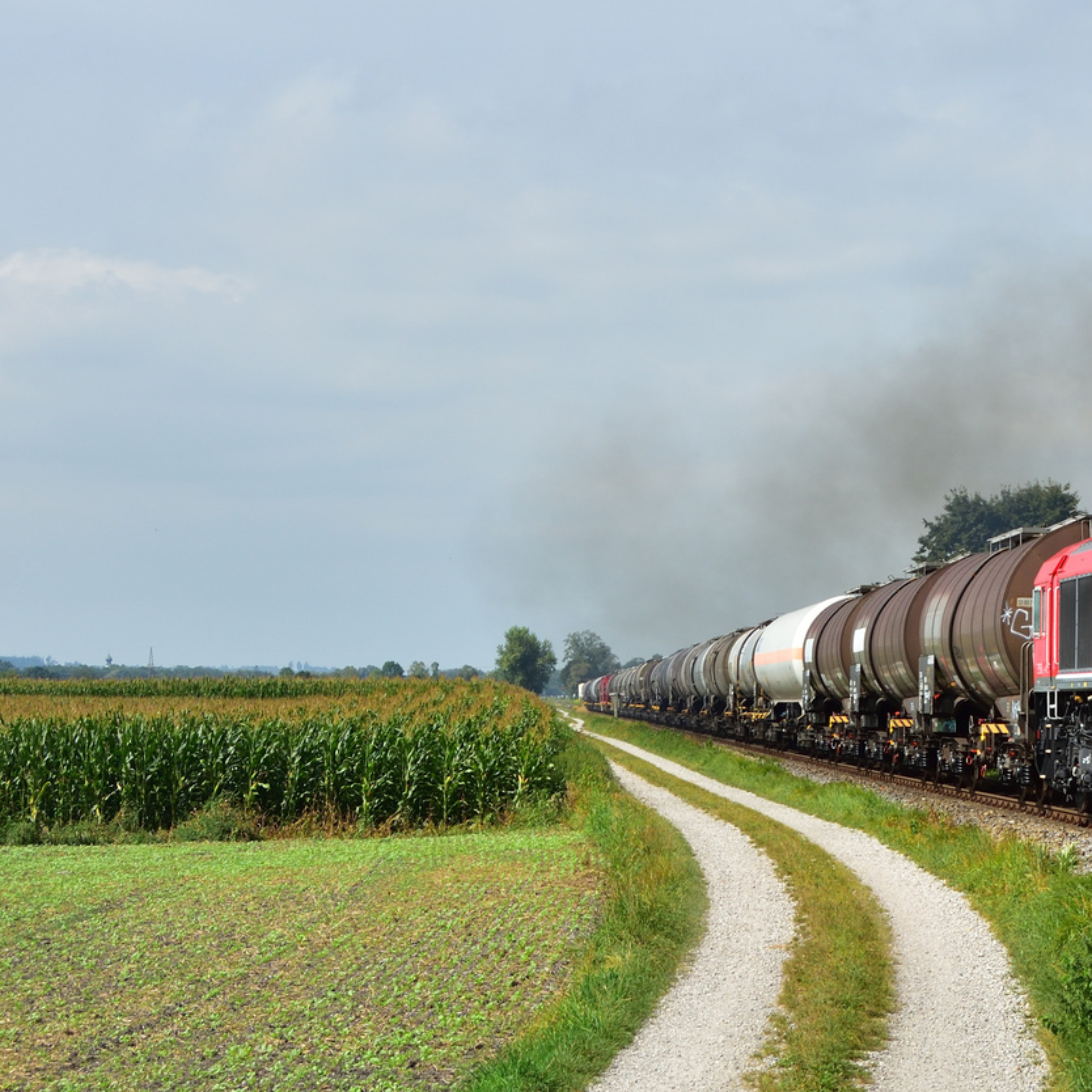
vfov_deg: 19.1
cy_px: 549
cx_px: 932
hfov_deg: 18.8
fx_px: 3247
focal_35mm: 91
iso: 250
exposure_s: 1/800
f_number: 7.1
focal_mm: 31
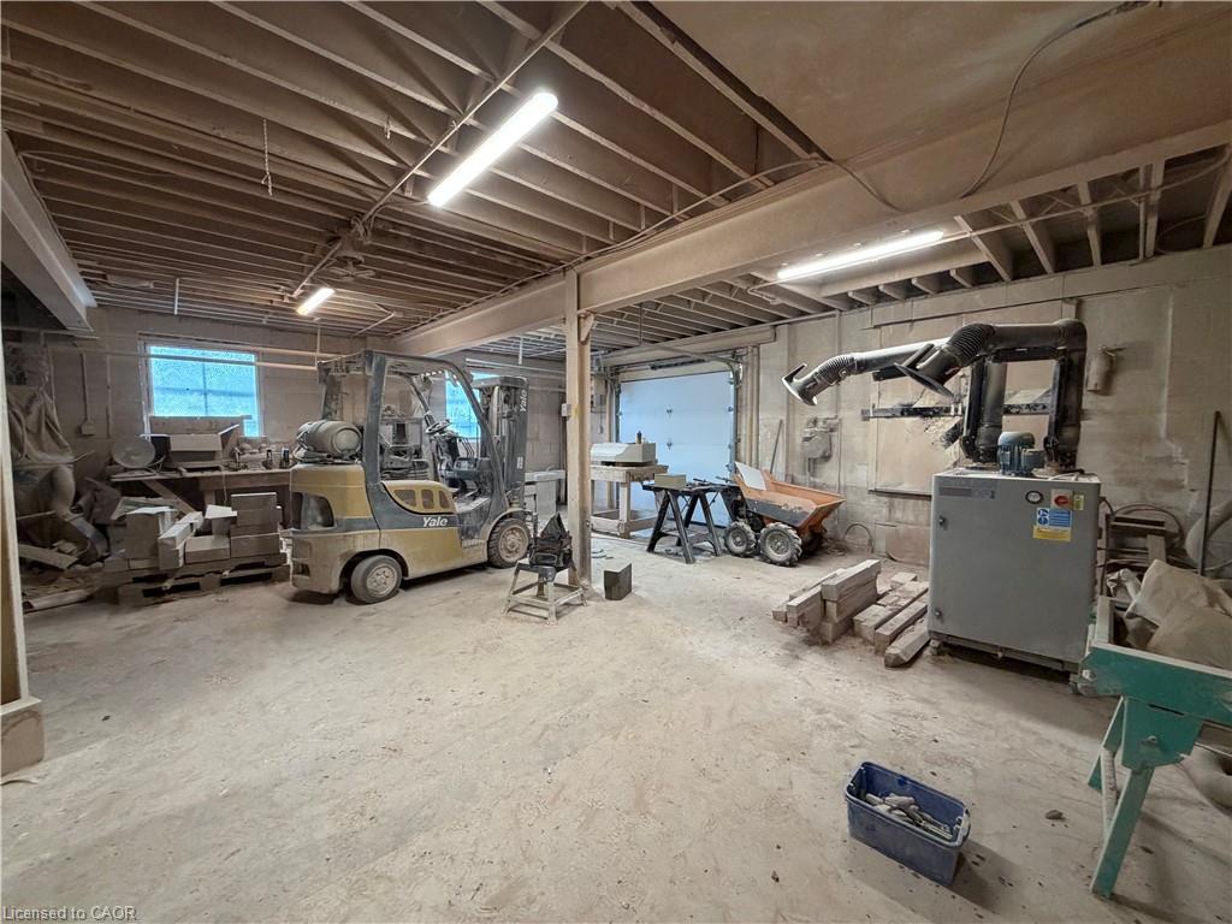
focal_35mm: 14
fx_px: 498
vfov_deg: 85.7
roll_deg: +0.4
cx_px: 616
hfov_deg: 102.1
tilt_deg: -2.6
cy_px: 462
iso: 320
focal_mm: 2.22
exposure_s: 1/60
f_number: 2.2
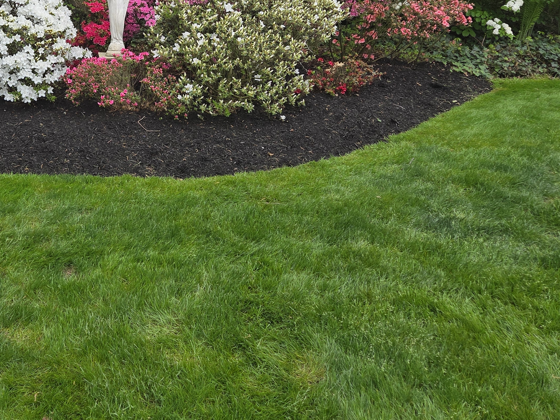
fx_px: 696
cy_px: 70
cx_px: 143
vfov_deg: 32.5
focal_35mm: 43
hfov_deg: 42.6
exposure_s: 1/668
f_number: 1.8
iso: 80
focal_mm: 5.4
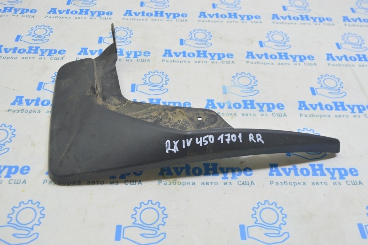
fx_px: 383
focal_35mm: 38
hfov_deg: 51.3
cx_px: 184
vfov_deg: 35.4
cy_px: 122
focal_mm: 25
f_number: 5.6
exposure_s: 1/20
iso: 400
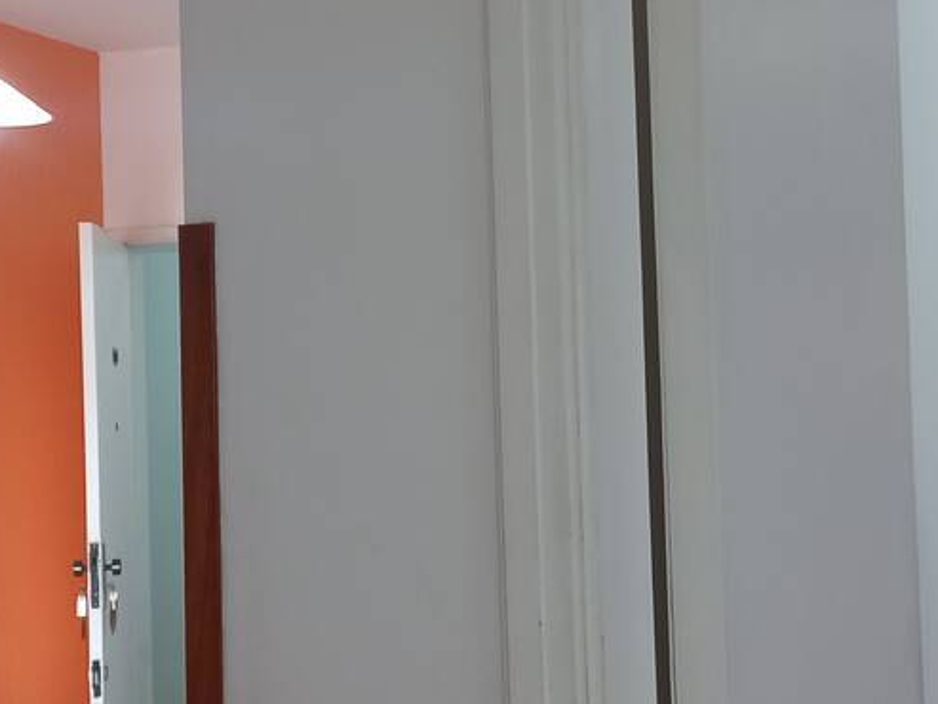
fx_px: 1979
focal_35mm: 73
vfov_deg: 20.2
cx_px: 523
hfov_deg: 26.7
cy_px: 369
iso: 200
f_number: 1.8
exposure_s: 1/30
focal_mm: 4.6
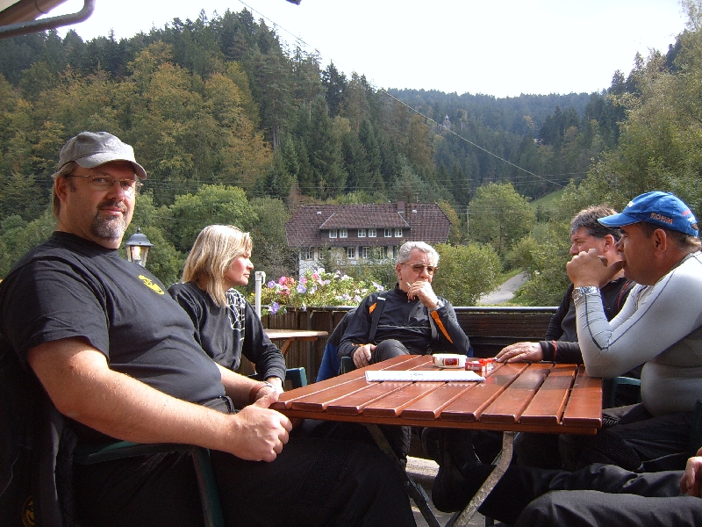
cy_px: 264
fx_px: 710
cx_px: 351
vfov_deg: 40.7
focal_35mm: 35
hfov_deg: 52.6
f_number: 2.8
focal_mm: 5.8
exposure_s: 1/350
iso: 50
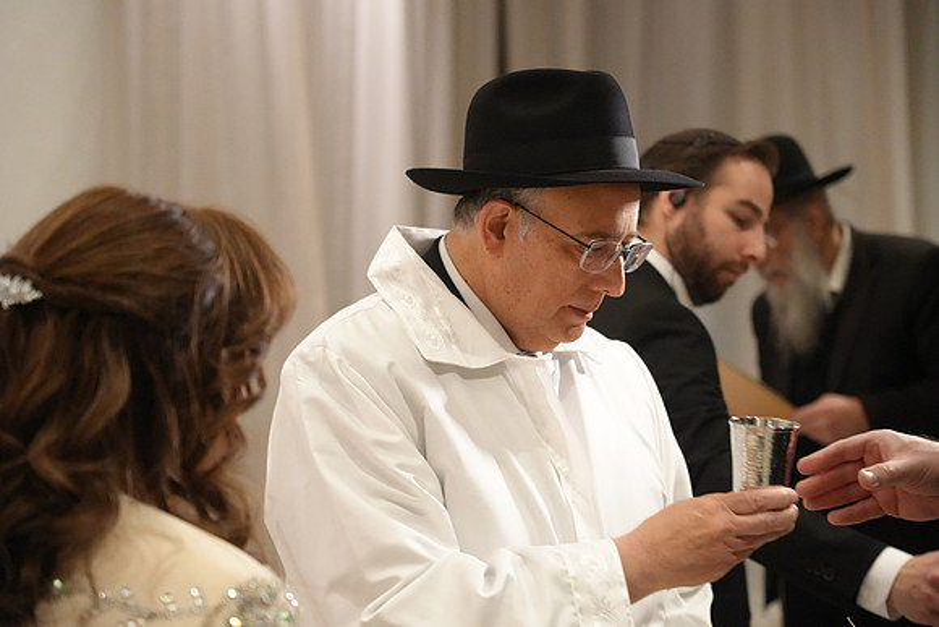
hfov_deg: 25.4
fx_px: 2087
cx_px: 470
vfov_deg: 17.1
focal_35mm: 80
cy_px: 314
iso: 8000
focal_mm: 80
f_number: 4
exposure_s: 1/80
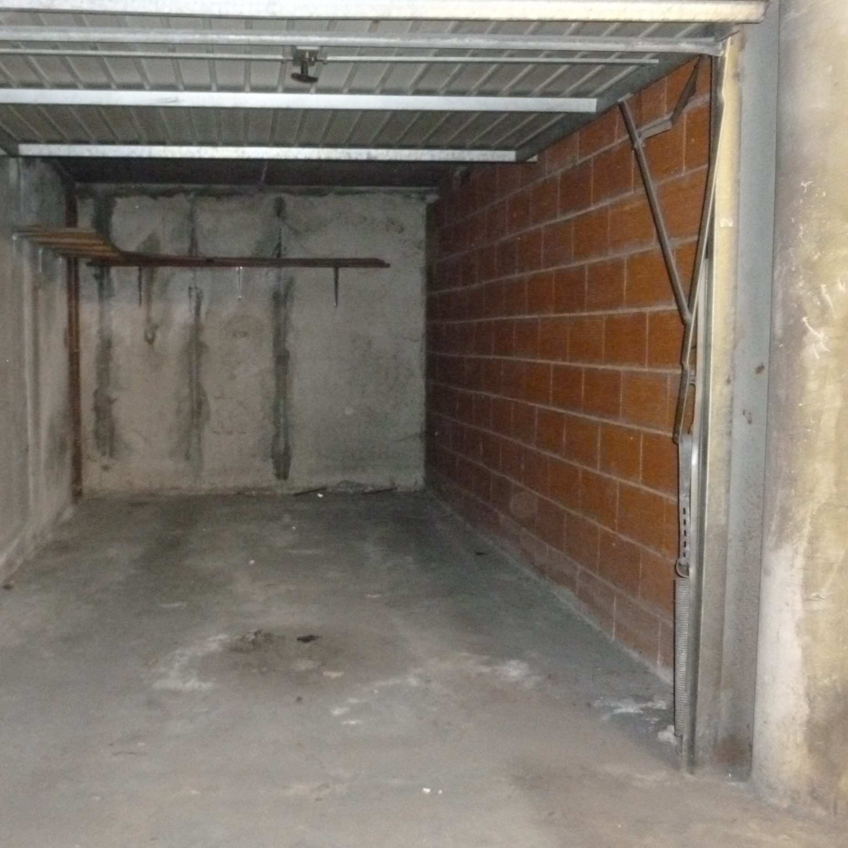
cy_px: 419
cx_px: 300
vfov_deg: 48.4
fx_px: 942
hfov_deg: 47.8
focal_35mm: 34
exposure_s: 1/8
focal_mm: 5
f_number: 3.3
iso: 1000
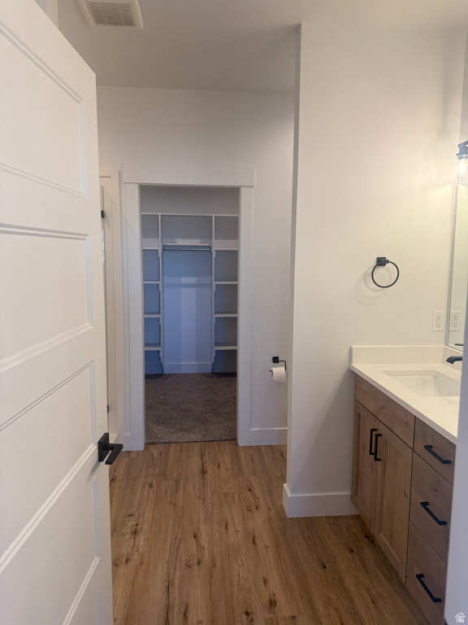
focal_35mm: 24
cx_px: 234
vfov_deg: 71.6
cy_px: 312
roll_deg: -0.5
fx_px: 433
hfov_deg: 56.8
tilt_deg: -6.2
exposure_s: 1/120
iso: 80
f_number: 1.78
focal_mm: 6.76
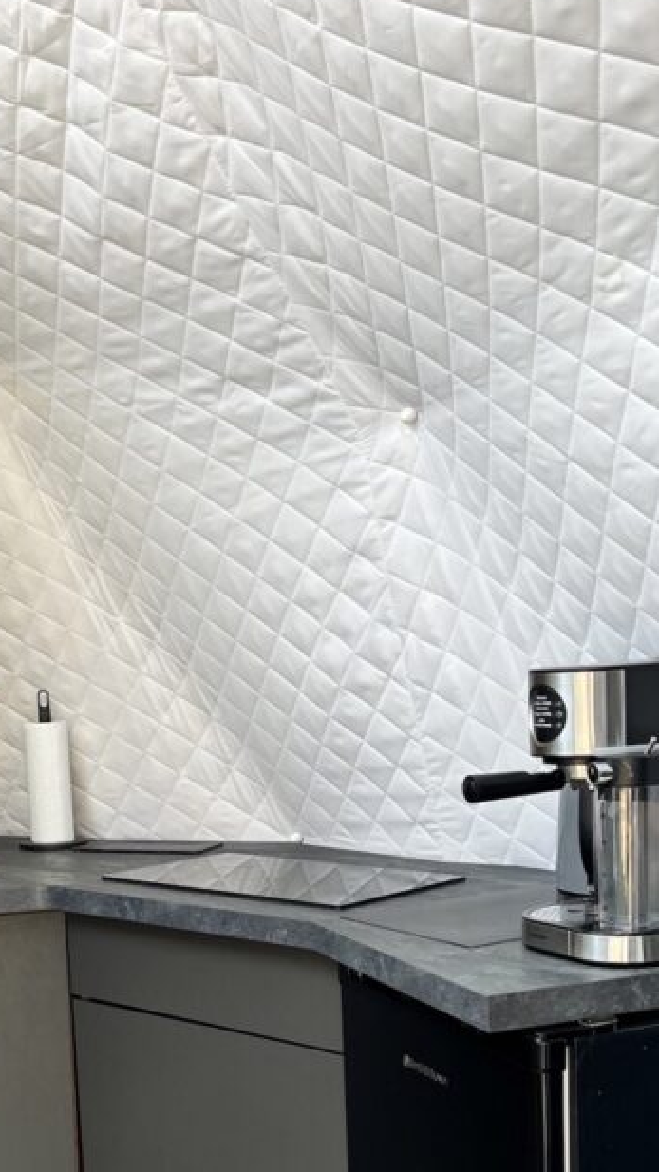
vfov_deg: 42.6
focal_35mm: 47
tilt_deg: -9.0
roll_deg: +2.1
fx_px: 1460
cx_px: 249
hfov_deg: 25.4
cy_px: 853
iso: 50
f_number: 1.5
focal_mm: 5.7
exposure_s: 1/121
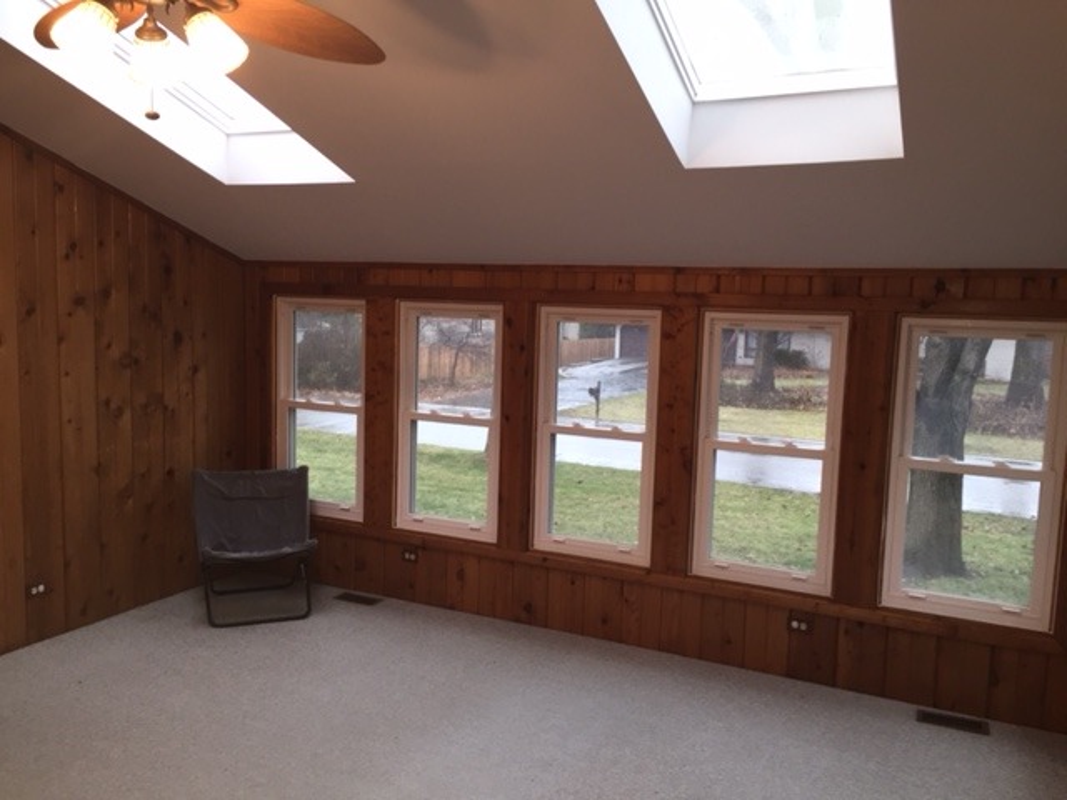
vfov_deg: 48.2
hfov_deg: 61.7
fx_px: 894
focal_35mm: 29
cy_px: 400
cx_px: 534
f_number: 2.2
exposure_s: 1/30
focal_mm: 4.15
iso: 64
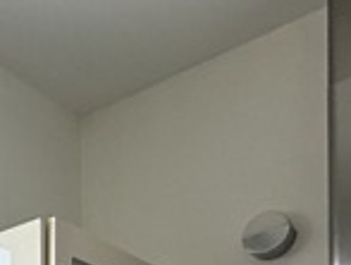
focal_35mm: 76
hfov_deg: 20.8
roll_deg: +1.1
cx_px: -210
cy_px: 549
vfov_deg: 15.2
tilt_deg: -0.7
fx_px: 773
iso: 160
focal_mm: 2.22
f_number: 2.2
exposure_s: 1/99
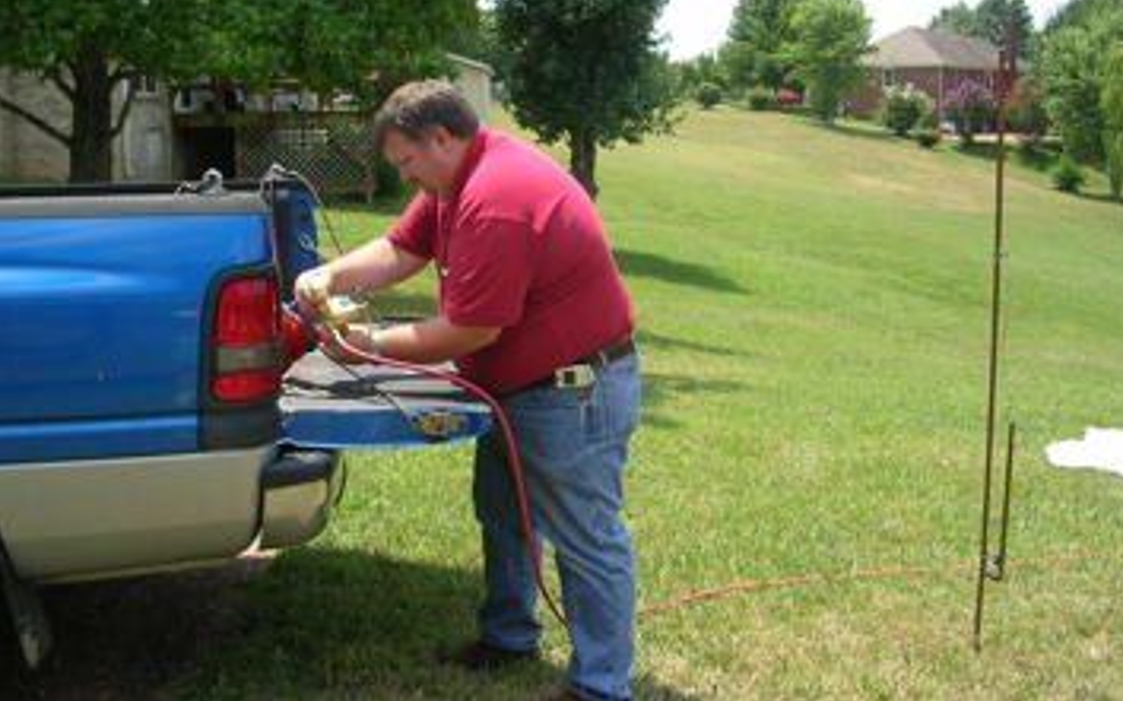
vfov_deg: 31.1
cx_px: 565
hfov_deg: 48.2
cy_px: 276
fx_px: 1254
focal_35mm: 41
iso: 50
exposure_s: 1/515
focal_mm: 5.8
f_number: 2.8
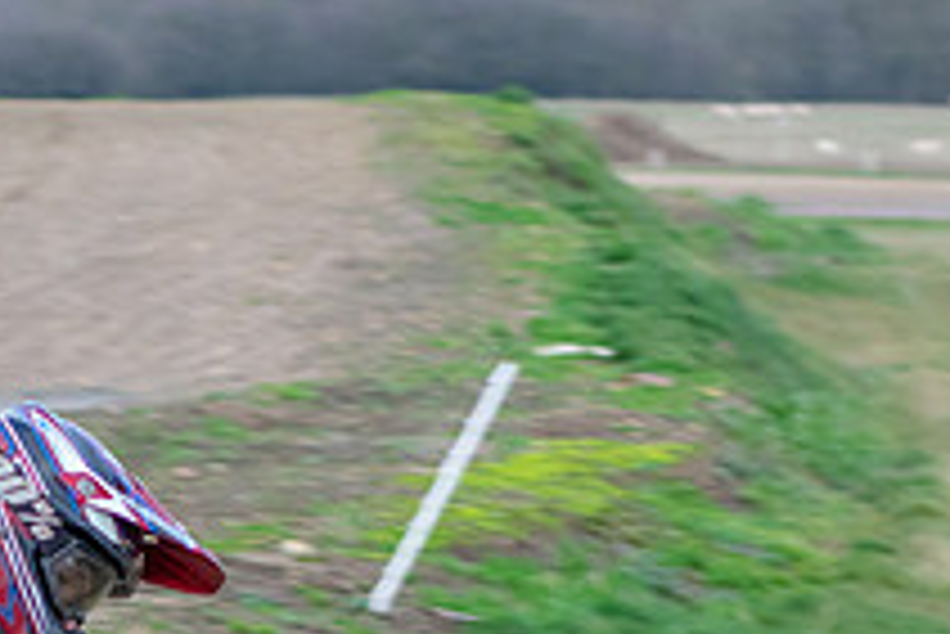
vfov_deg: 5.1
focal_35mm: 265
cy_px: 1031
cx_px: 67
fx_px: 6998
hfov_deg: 7.7
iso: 400
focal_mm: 50
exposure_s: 1/640
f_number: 2.8
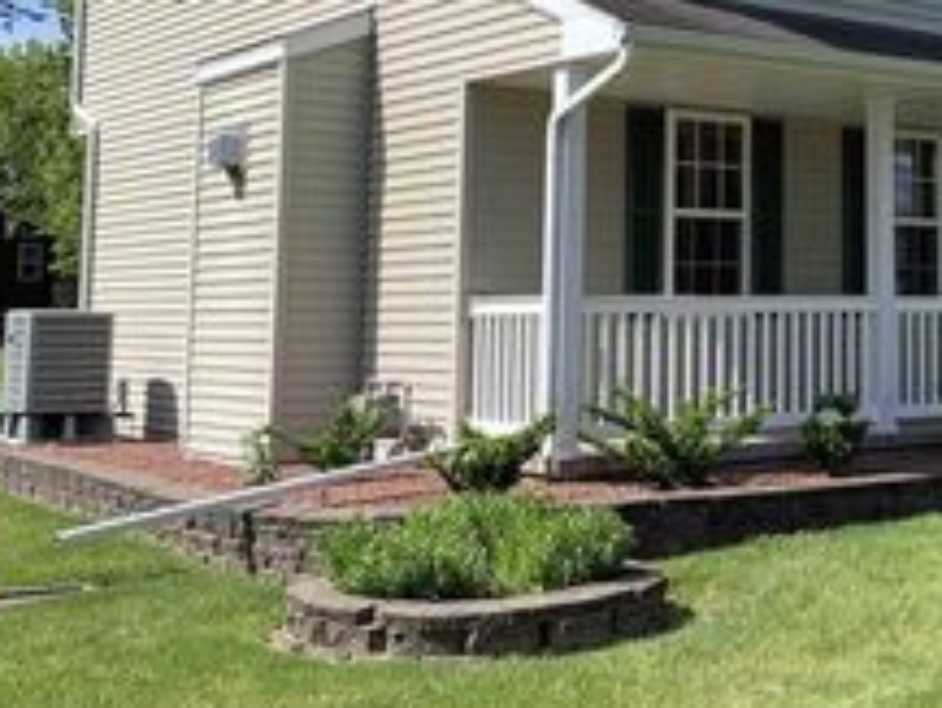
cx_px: 886
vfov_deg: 24.0
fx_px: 1634
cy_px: 119
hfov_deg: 30.4
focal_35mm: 60
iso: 25
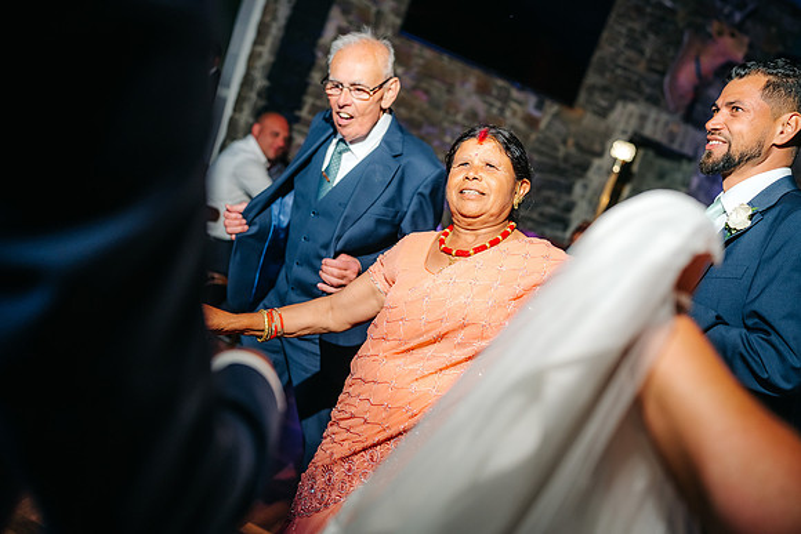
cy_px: 267
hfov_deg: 54.4
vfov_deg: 37.9
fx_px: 779
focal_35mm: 35
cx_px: 400
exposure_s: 1/200
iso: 400
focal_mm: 35
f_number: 2
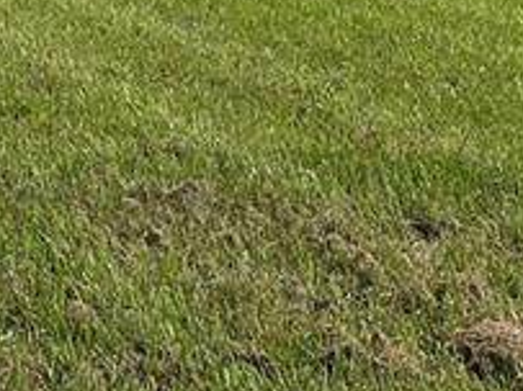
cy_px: -409
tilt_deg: +6.4
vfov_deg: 11.0
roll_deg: -0.7
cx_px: -644
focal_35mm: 121
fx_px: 1827
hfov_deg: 13.2
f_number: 1.78
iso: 80
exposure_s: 1/6623
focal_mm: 6.86
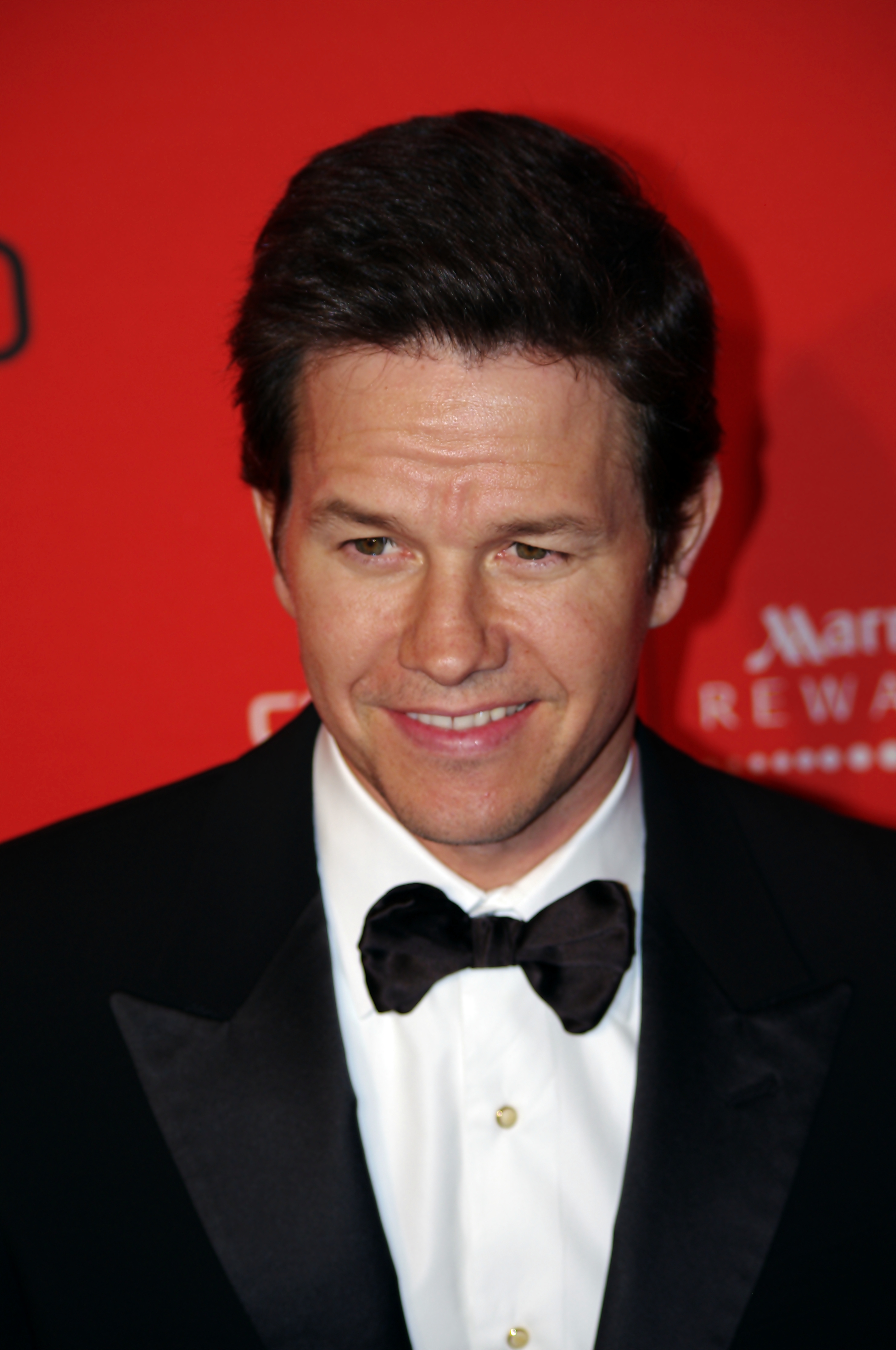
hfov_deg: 11.7
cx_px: 448
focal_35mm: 117
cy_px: 675
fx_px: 4379
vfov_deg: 17.5
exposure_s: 1/180
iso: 200
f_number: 4
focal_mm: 77.5
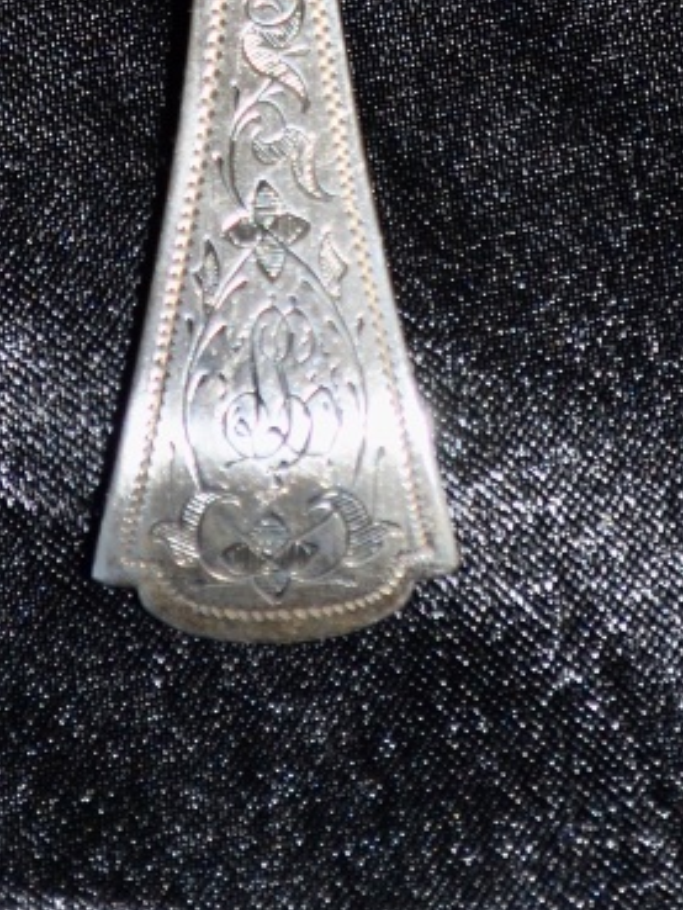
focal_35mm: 258
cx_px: 307
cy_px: -461
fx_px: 6772
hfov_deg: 5.8
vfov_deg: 7.5
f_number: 5.6
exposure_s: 1/30
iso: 200
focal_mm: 55
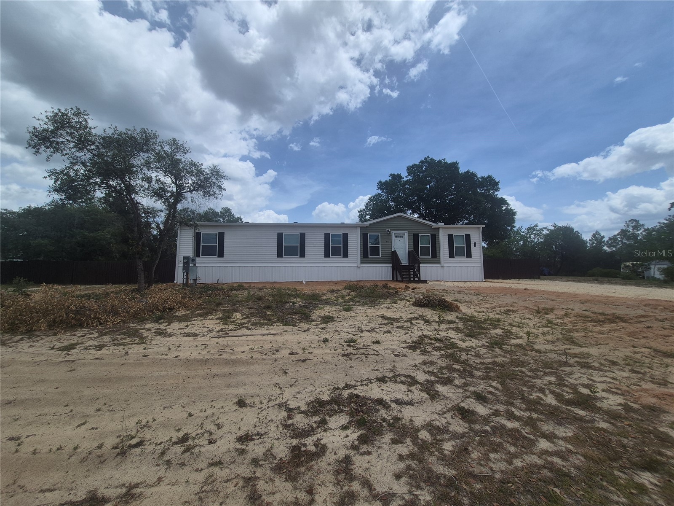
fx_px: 253
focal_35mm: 13
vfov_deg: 89.9
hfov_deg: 106.2
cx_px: 337
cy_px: 253
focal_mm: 1.74
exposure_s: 1/3304
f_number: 2.2
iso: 40
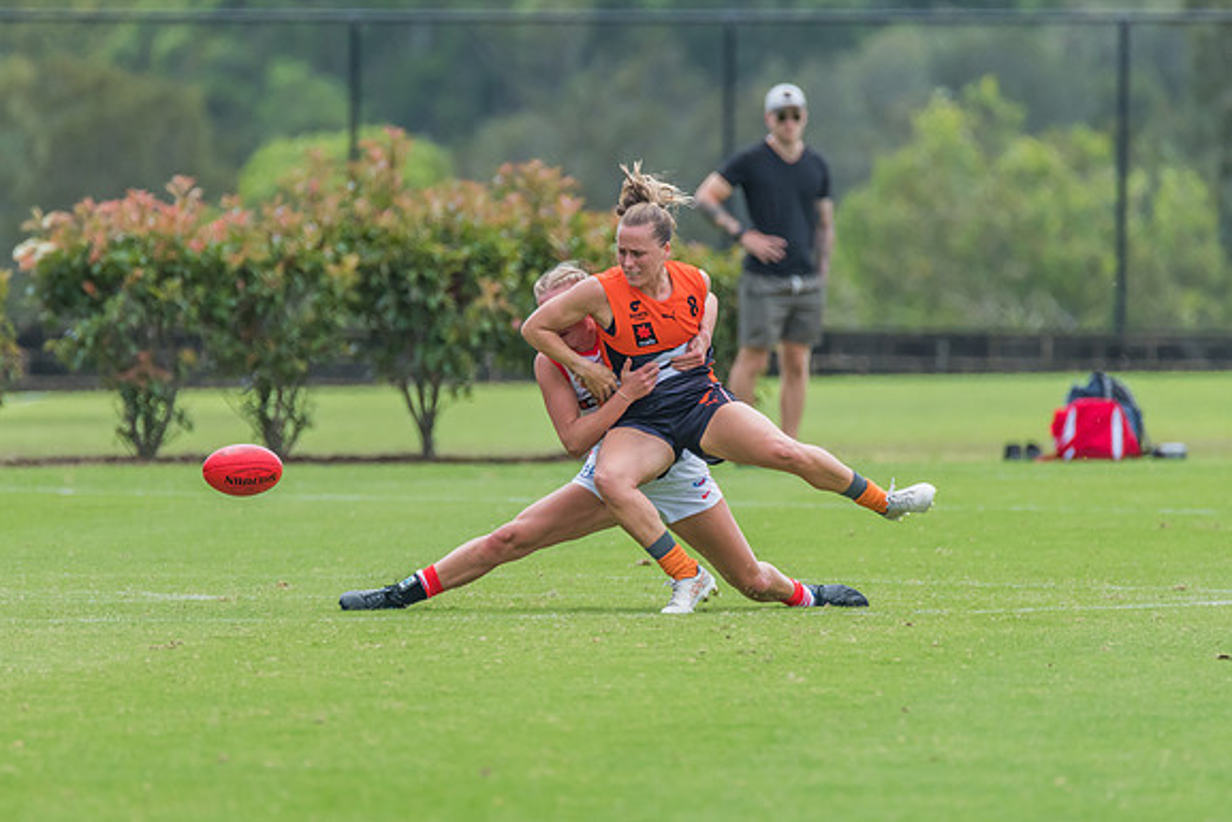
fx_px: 29368
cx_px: 565
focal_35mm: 858
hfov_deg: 2.4
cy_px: 492
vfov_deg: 1.6
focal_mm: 600
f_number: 7.1
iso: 800
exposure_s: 1/1600
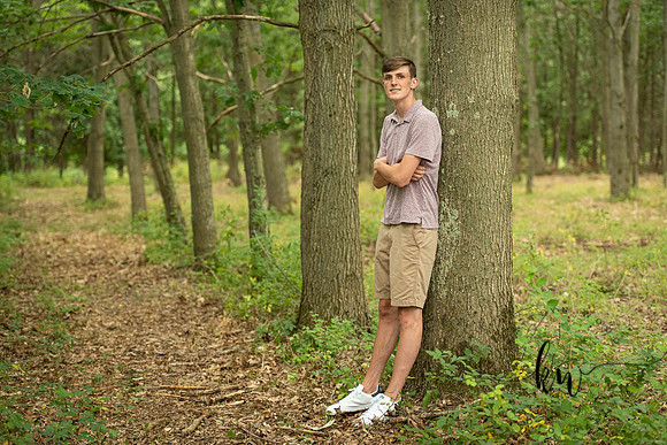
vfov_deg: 17.5
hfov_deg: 26.0
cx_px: 334
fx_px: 1445
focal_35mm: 78
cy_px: 222
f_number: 2.8
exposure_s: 1/200
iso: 640
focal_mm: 78
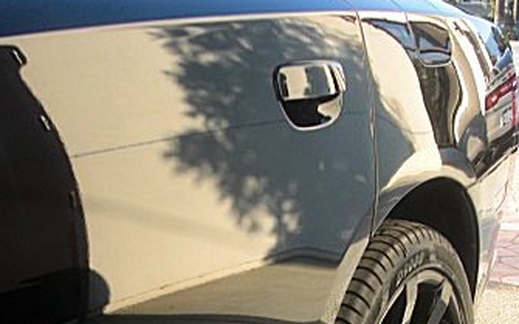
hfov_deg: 28.2
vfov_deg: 17.3
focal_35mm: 73
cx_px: 215
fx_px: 1032
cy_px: 341
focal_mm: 6.3
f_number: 2.8
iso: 50
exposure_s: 1/125
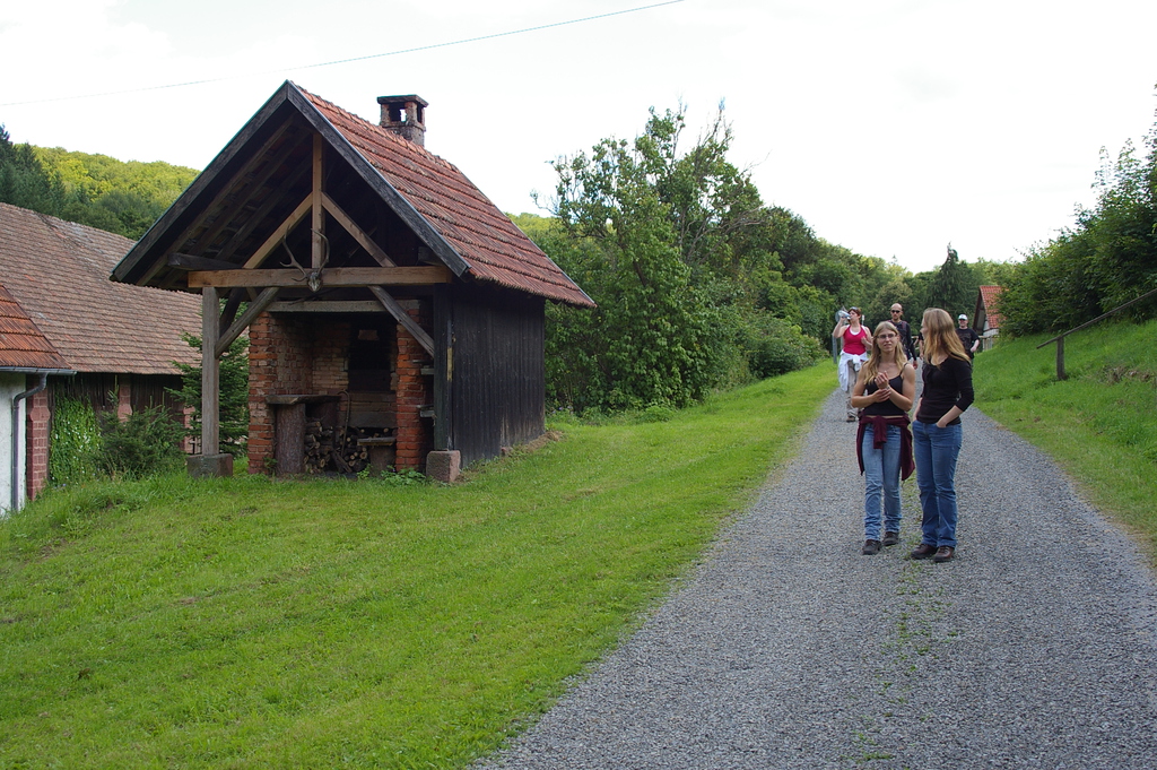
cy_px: 385
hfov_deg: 46.4
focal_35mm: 42
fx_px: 1349
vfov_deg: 31.8
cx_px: 578
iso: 200
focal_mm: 28
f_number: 4.5
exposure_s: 1/250
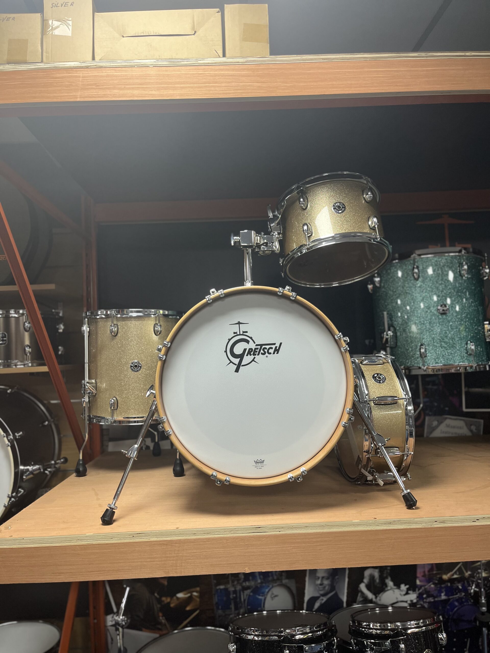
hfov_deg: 53.1
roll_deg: +2.0
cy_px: 326
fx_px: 491
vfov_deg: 67.3
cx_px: 245
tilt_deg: +3.0
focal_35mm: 26
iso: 100
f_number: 1.6
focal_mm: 5.1
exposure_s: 1/50
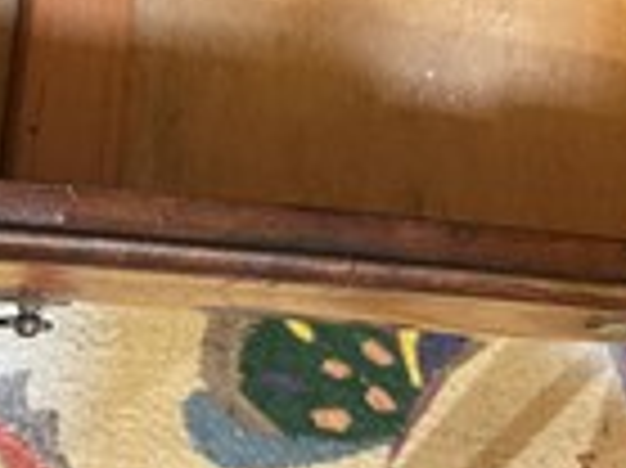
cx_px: 225
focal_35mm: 72
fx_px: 1301
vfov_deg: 19.3
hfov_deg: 26.9
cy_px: -81
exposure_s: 1/50
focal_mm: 5.1
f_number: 1.6
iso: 500
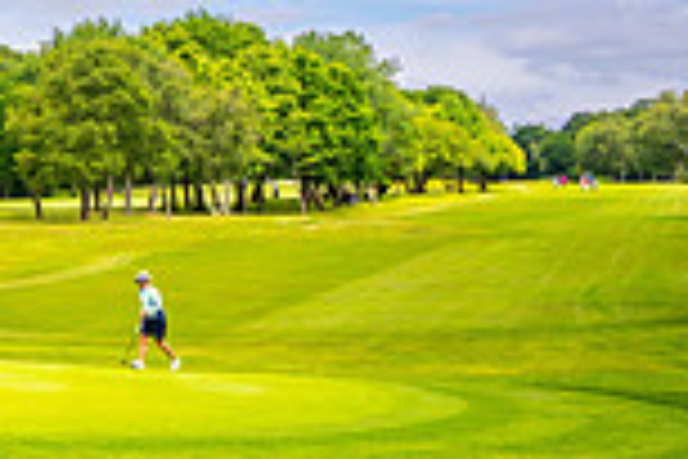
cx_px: -603
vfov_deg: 14.8
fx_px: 1739
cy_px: 34
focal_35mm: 91
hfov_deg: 17.5
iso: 200
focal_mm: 24
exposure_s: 1/500
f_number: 7.1
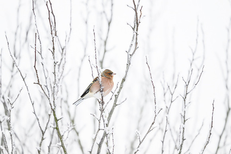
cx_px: 116
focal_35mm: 560
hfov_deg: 3.7
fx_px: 3591
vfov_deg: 2.5
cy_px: 77
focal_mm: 560
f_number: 4
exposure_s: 1/2000
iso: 640
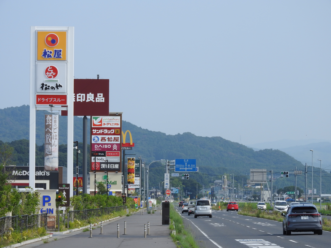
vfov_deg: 6.8
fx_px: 2104
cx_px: 166
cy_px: 124
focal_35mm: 220
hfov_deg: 9.0
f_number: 5.3
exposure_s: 1/400
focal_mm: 39.4
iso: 100
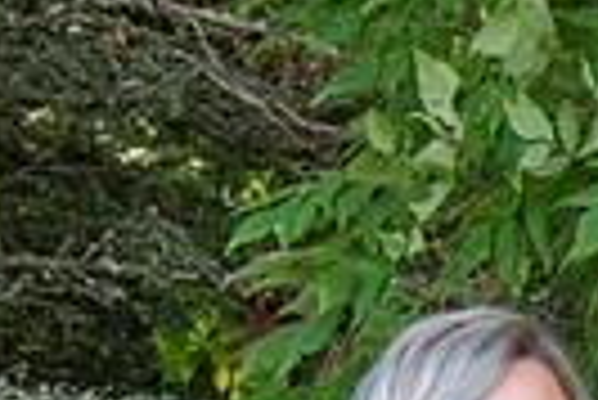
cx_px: 958
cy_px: 825
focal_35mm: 124
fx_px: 2062
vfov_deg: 10.2
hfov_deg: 15.0
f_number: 5.6
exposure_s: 1/125
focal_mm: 19
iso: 400
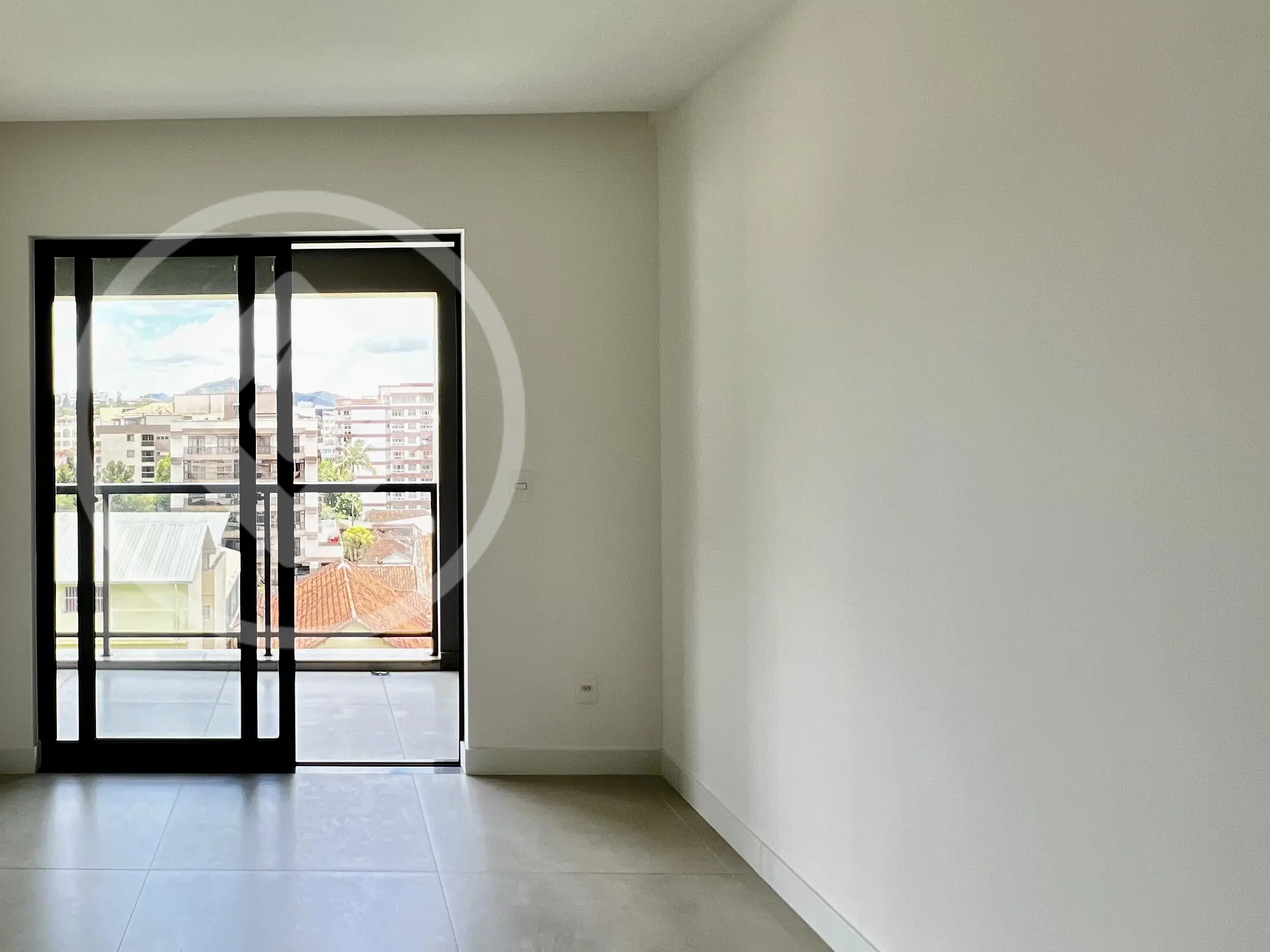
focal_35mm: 24
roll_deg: +0.1
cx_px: 296
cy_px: 420
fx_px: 881
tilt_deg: +0.3
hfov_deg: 66.5
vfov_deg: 56.7
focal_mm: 1.57
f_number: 1.8
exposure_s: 1/182
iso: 32
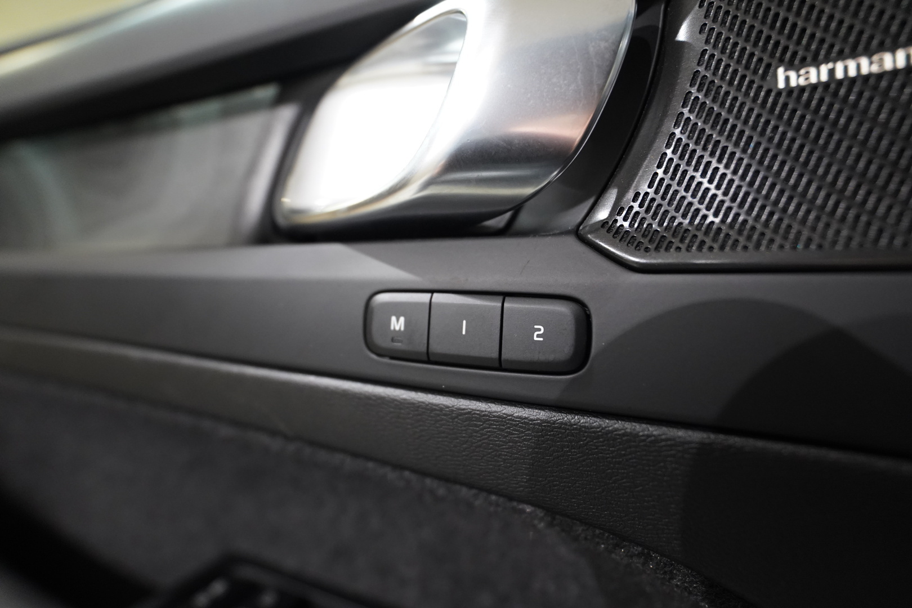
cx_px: 456
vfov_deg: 70.4
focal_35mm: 17
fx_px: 431
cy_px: 304
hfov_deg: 93.3
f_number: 2.8
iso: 4000
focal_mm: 17
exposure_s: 1/160
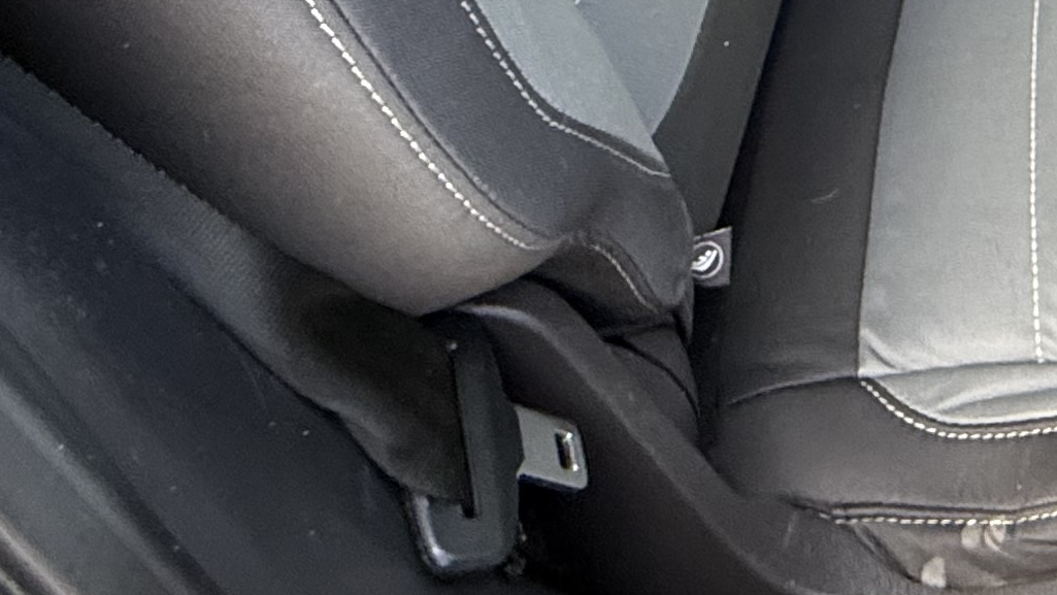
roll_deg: -5.6
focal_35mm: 60
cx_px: 1323
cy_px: -742
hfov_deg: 29.2
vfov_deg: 14.7
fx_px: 1682
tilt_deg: -25.2
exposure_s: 1/99
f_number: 2.2
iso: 320
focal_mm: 2.22
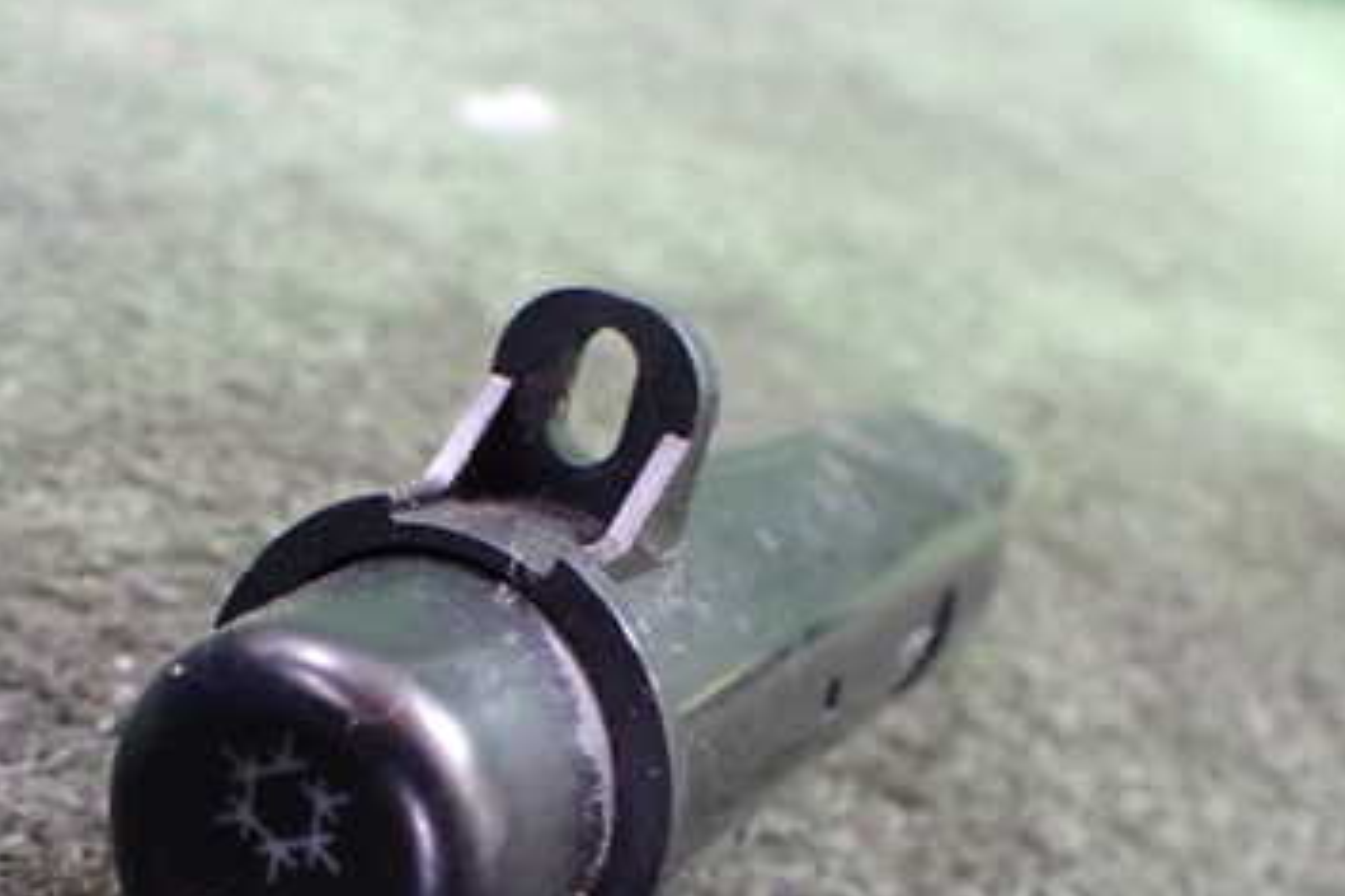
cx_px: 373
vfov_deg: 24.8
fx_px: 1979
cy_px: 789
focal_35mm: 53
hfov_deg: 36.8
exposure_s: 1/30
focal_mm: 5.4
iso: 800
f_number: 2.3
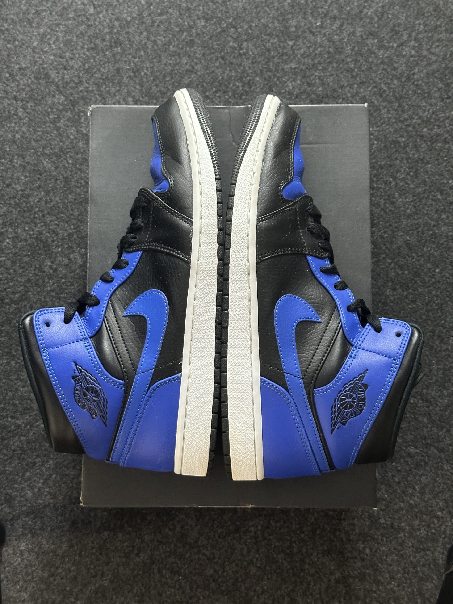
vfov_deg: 39.7
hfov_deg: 30.3
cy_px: 302
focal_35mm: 48
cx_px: 226
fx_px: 838
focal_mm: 6.86
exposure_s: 1/34
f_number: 1.78
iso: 500
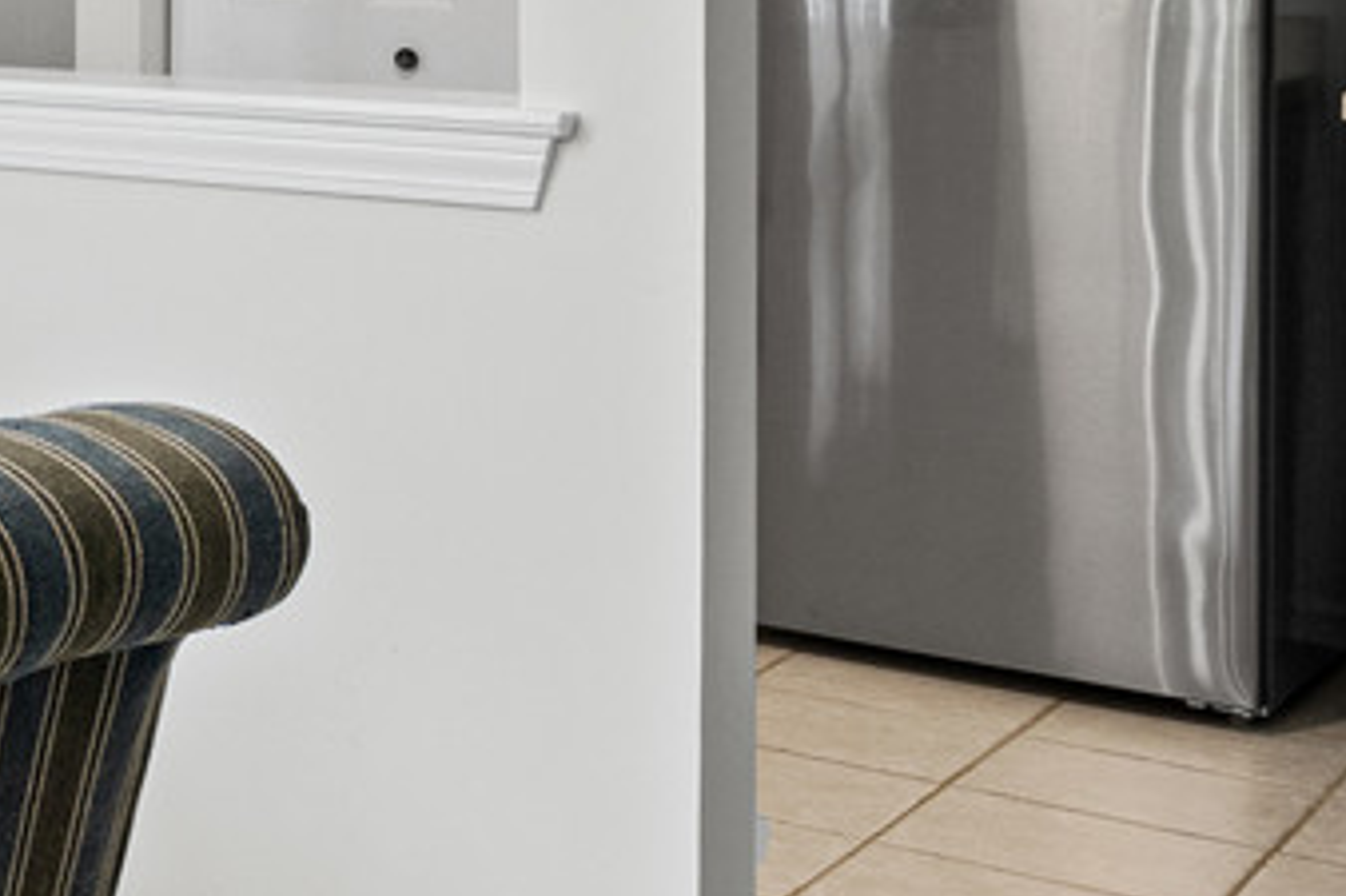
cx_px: -1027
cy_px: -64
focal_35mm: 72
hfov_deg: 20.5
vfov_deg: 18.3
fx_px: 2691
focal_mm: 15
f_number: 9
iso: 800
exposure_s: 1/10
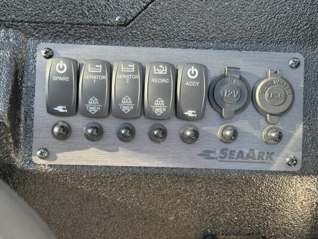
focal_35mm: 52
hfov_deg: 36.8
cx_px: 159
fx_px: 478
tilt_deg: -50.3
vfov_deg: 28.0
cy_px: 120
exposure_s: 1/170
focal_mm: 5.96
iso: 50
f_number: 1.6
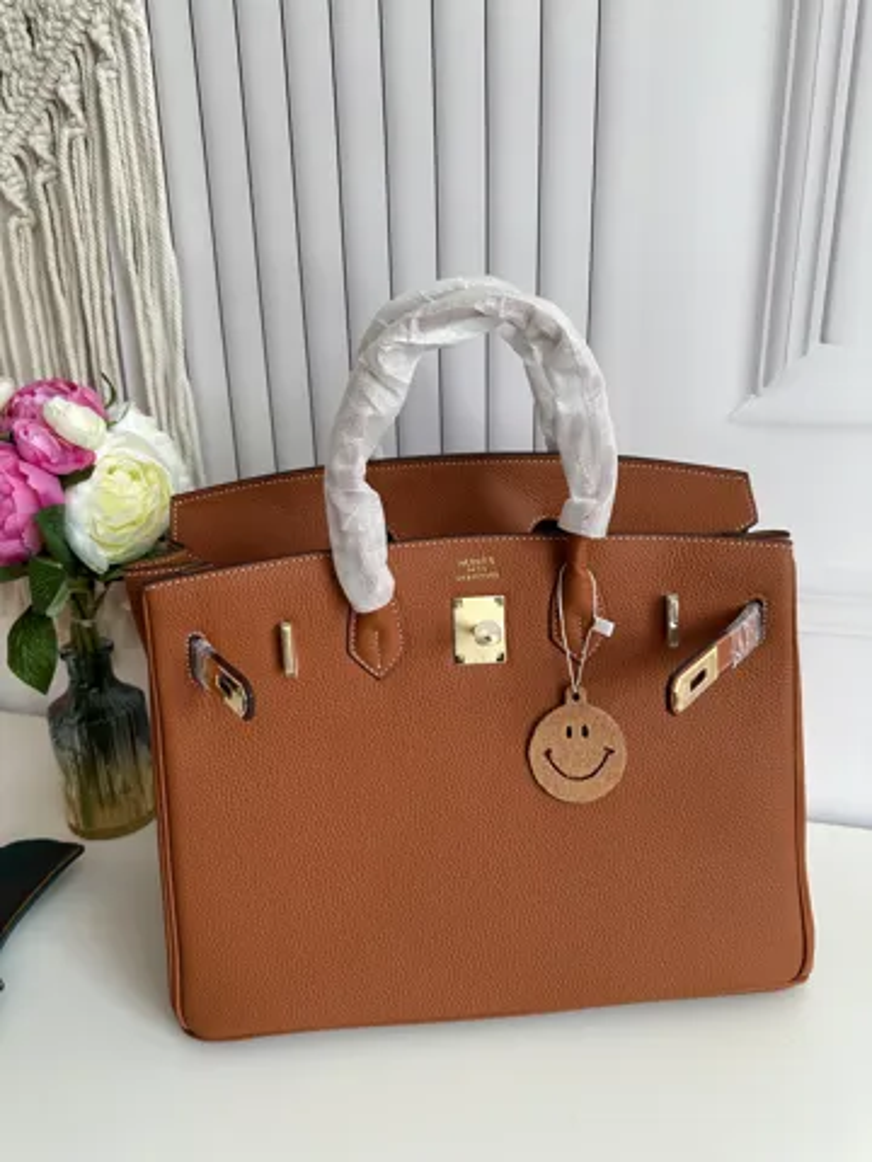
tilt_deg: -19.2
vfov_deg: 71.6
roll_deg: +1.5
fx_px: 806
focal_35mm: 24
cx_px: 436
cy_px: 581
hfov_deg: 56.8
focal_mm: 6.86
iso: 100
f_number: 1.78
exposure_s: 1/121
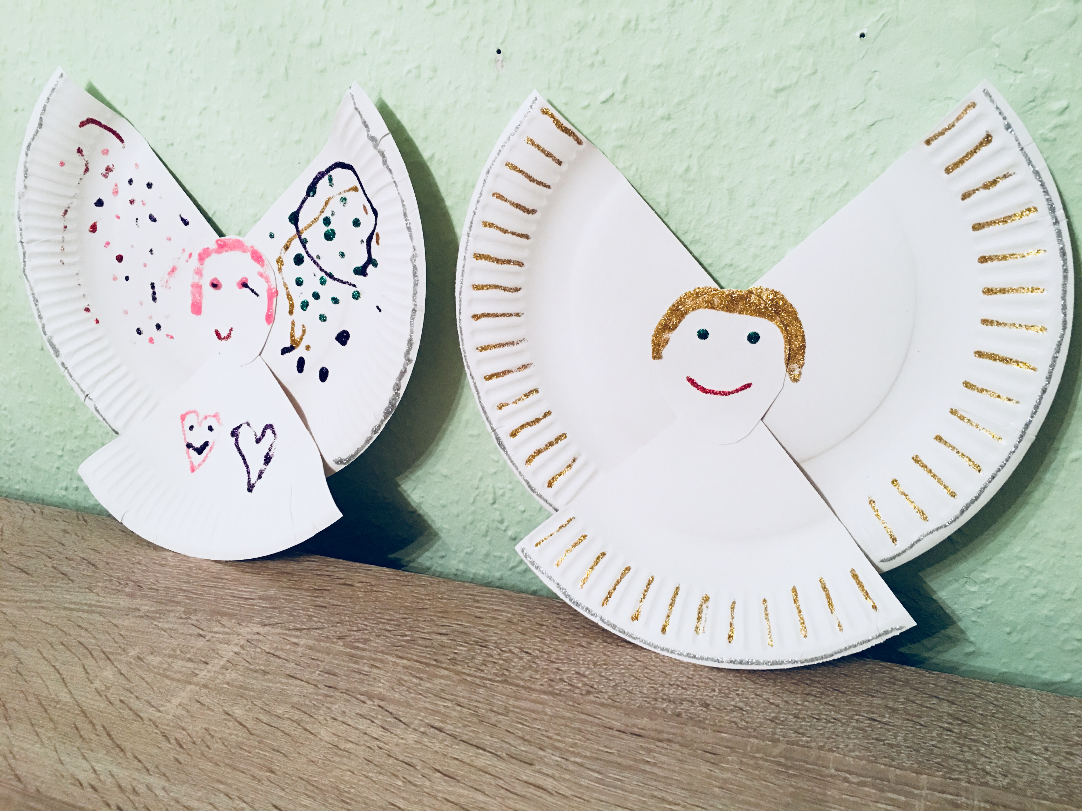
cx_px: 541
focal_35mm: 29
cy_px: 406
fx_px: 906
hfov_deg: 61.7
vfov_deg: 48.2
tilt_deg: -23.5
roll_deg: +2.4
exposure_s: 1/8
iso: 100
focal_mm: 4.15
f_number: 2.2
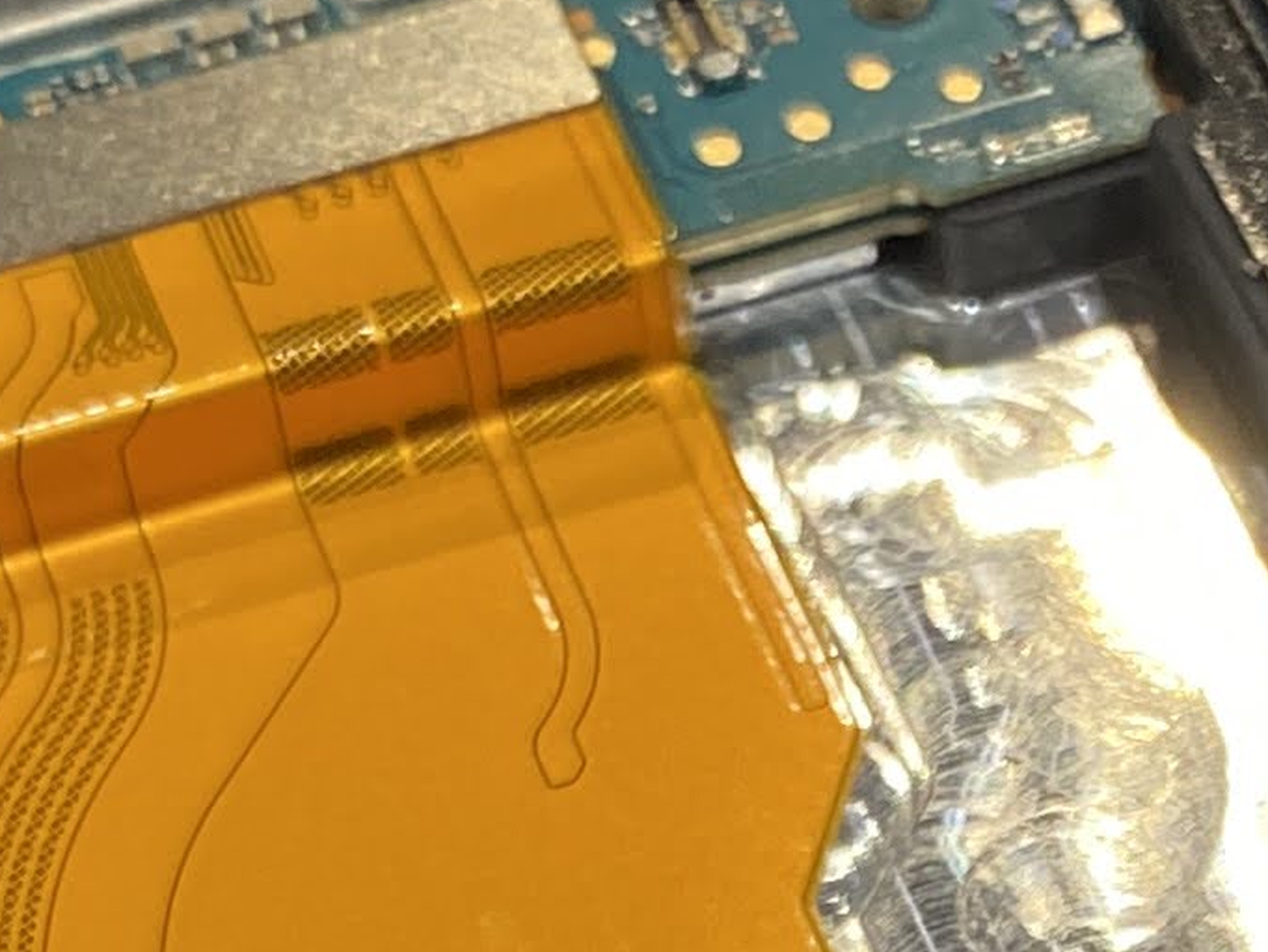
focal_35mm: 154
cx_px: 1583
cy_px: 1597
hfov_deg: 12.5
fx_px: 5642
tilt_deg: -58.6
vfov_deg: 9.3
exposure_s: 1/100
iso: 100
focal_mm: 4.25
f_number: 1.8
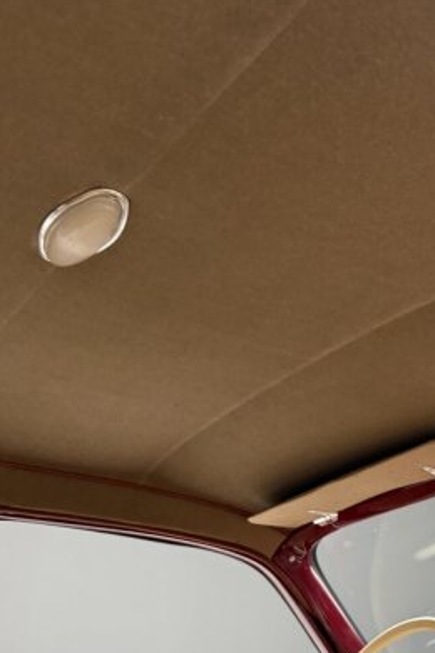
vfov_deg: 47.1
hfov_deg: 29.4
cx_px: 478
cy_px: 393
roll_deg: +3.4
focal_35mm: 41
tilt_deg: +21.6
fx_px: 743
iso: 400
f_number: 1.78
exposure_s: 1/49
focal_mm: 6.76
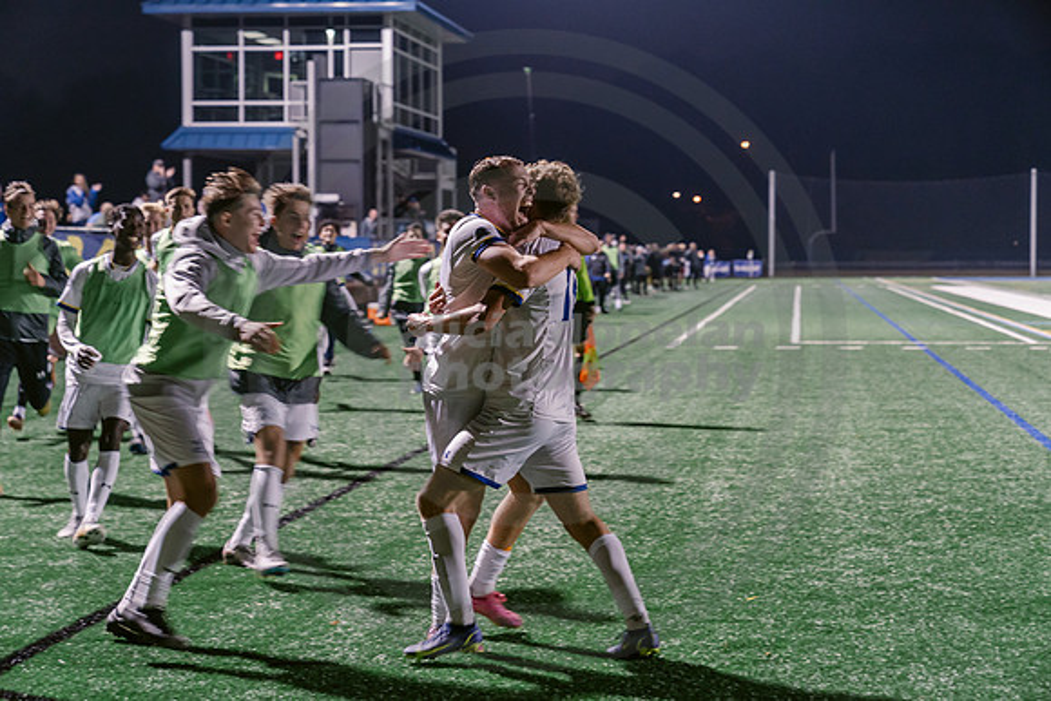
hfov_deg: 28.8
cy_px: 350
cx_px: 526
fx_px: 2044
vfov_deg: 19.5
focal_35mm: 70
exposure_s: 1/125
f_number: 3.5
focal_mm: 70
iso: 2500
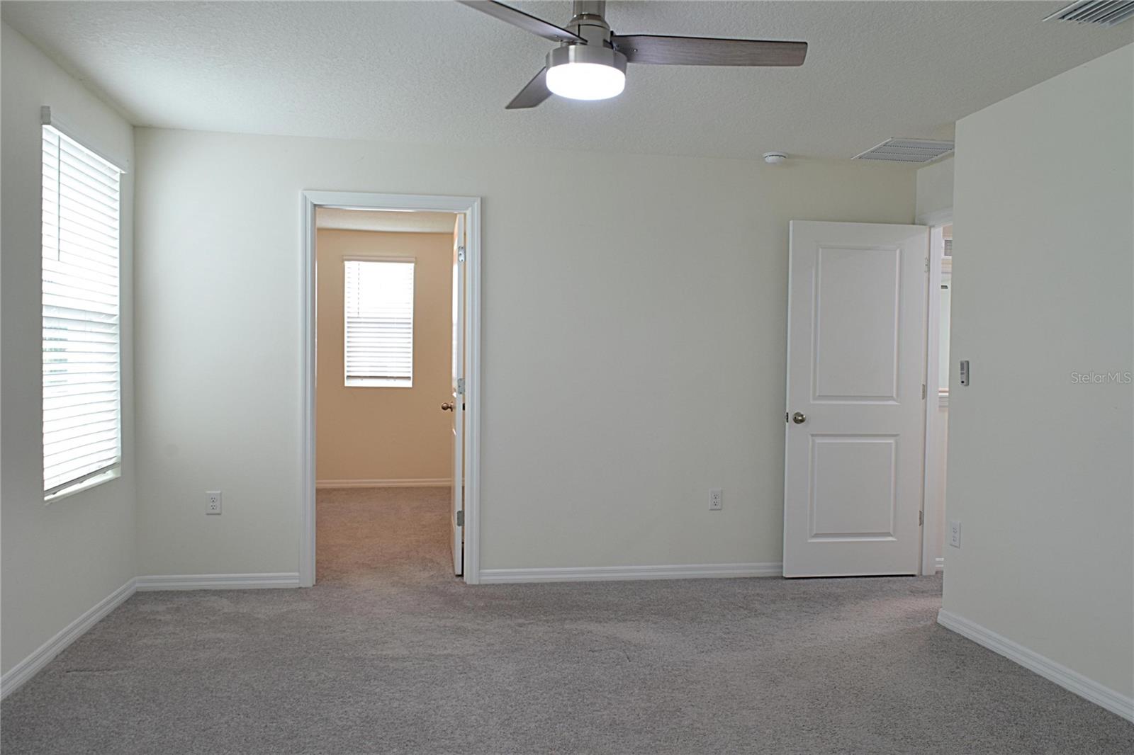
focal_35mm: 27
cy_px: 378
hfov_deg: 67.4
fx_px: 850
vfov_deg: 47.9
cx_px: 567
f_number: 13
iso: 200
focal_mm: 18
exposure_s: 1/3
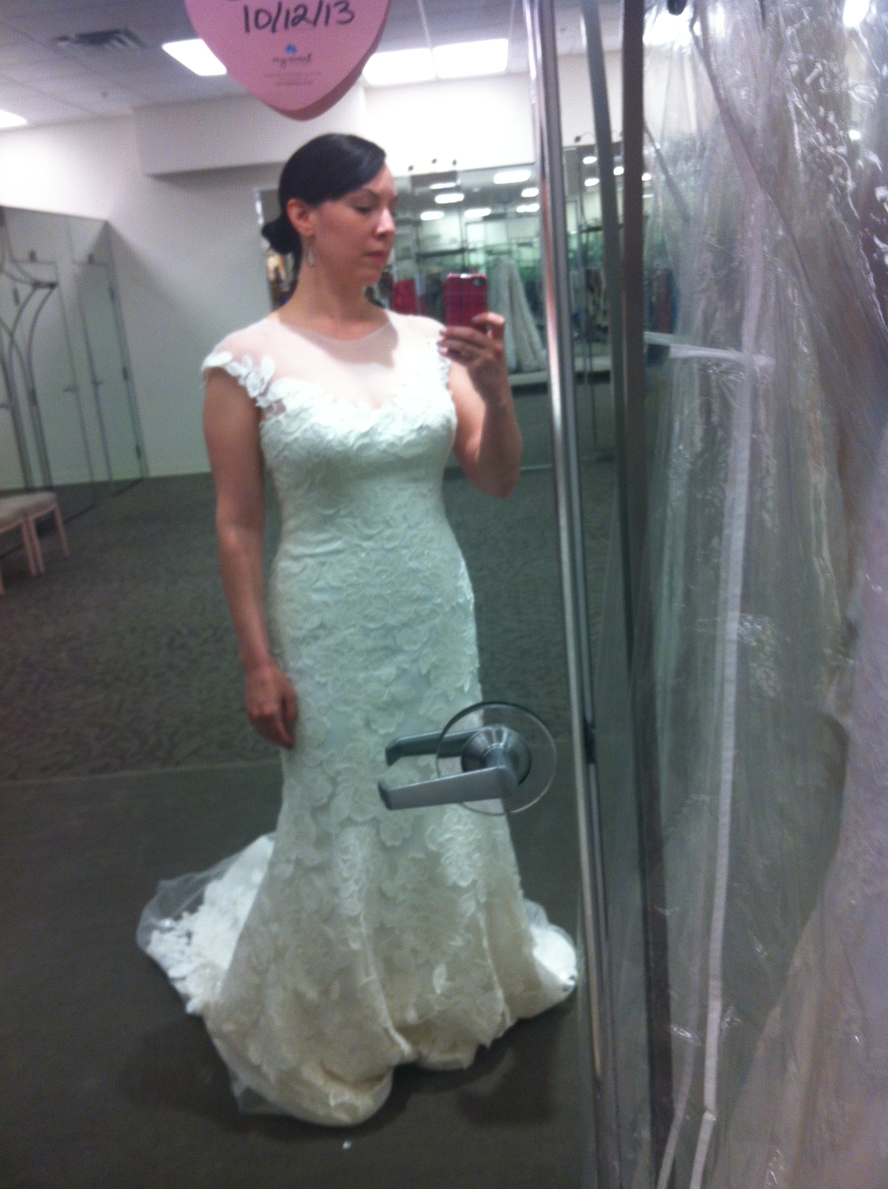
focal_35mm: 35
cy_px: 594
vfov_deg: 52.7
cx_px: 444
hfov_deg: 40.6
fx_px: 1200
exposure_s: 1/30
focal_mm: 3.85
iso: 80
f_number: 2.8
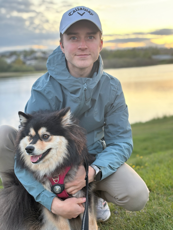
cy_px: 115
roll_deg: +3.0
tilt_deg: -7.9
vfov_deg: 36.8
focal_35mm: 52
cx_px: 86
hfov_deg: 28.0
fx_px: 347
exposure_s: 1/66
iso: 50
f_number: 1.6
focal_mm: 5.96
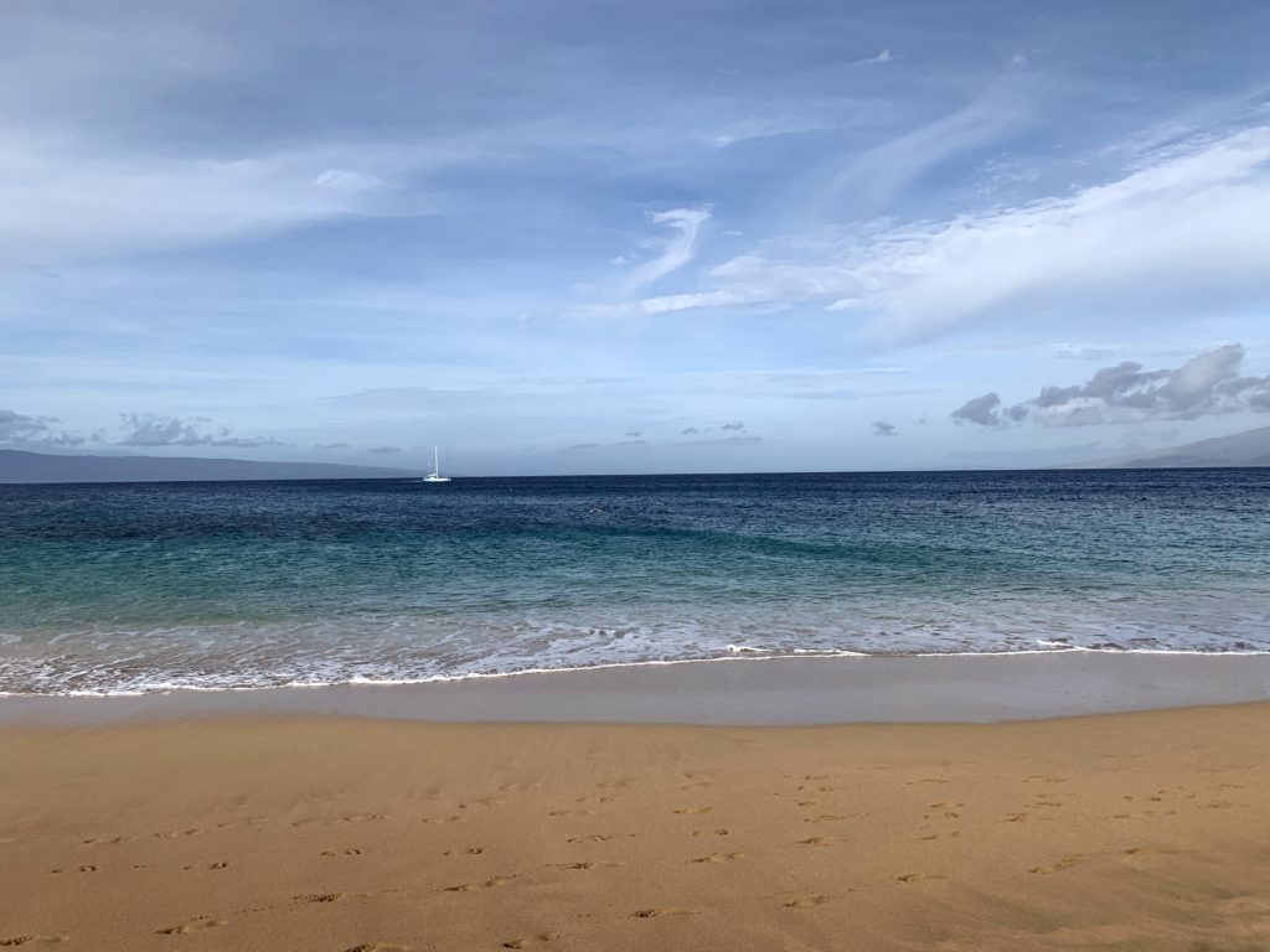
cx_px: 635
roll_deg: -0.9
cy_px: 476
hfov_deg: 67.3
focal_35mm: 26
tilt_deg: +0.9
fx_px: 954
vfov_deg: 53.1
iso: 25
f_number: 1.8
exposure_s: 1/3086
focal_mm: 4.25
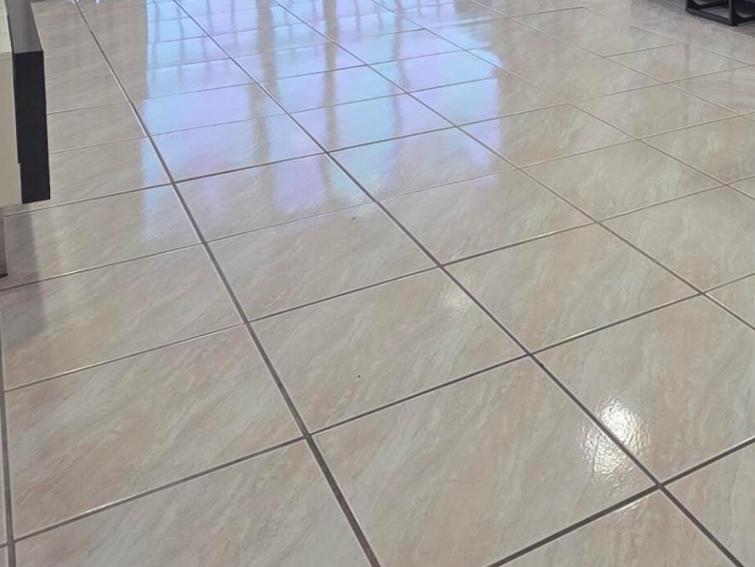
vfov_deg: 30.0
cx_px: 604
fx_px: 916
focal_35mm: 42
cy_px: -92
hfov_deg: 42.7
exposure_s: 1/120
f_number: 1.9
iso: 125
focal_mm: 2.2
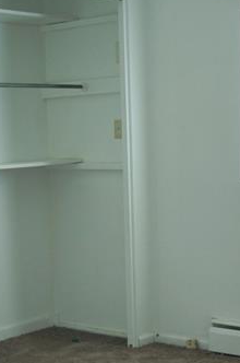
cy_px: 261
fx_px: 763
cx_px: 149
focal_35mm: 76
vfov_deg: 26.4
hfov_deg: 17.8
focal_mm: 28
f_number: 3.5
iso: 800
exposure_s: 1/50
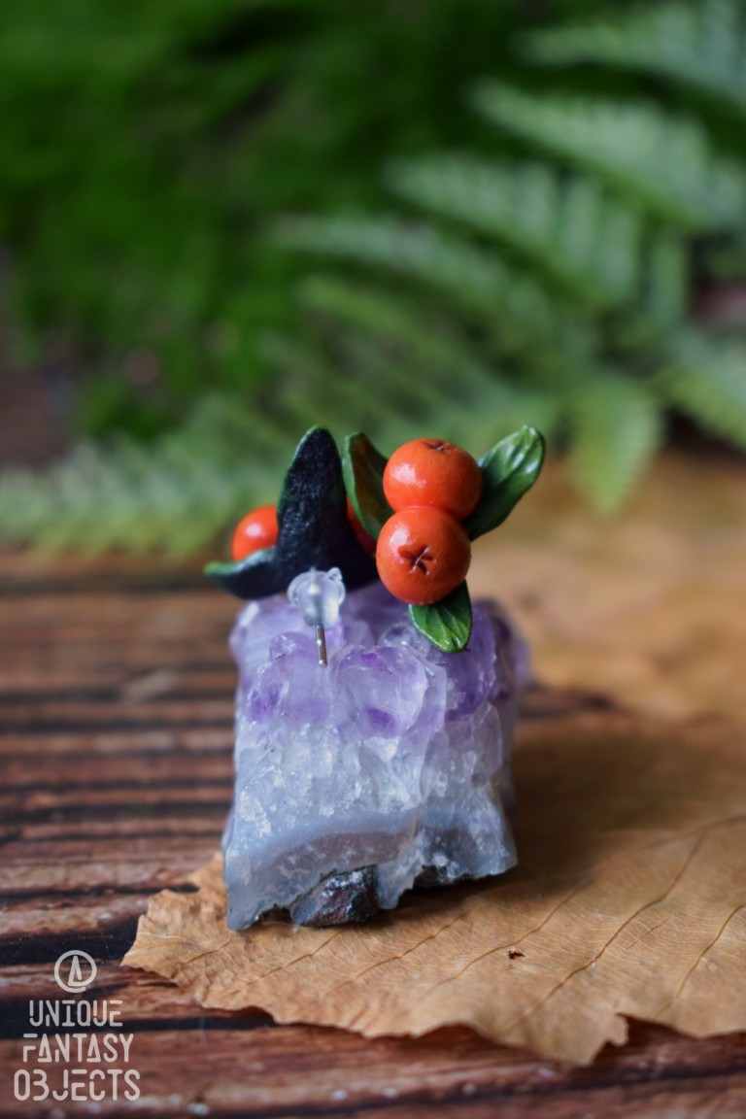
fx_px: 1865
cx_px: 373
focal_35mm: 60
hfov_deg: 22.6
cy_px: 560
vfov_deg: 33.4
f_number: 4.8
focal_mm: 40
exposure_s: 1/60
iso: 720
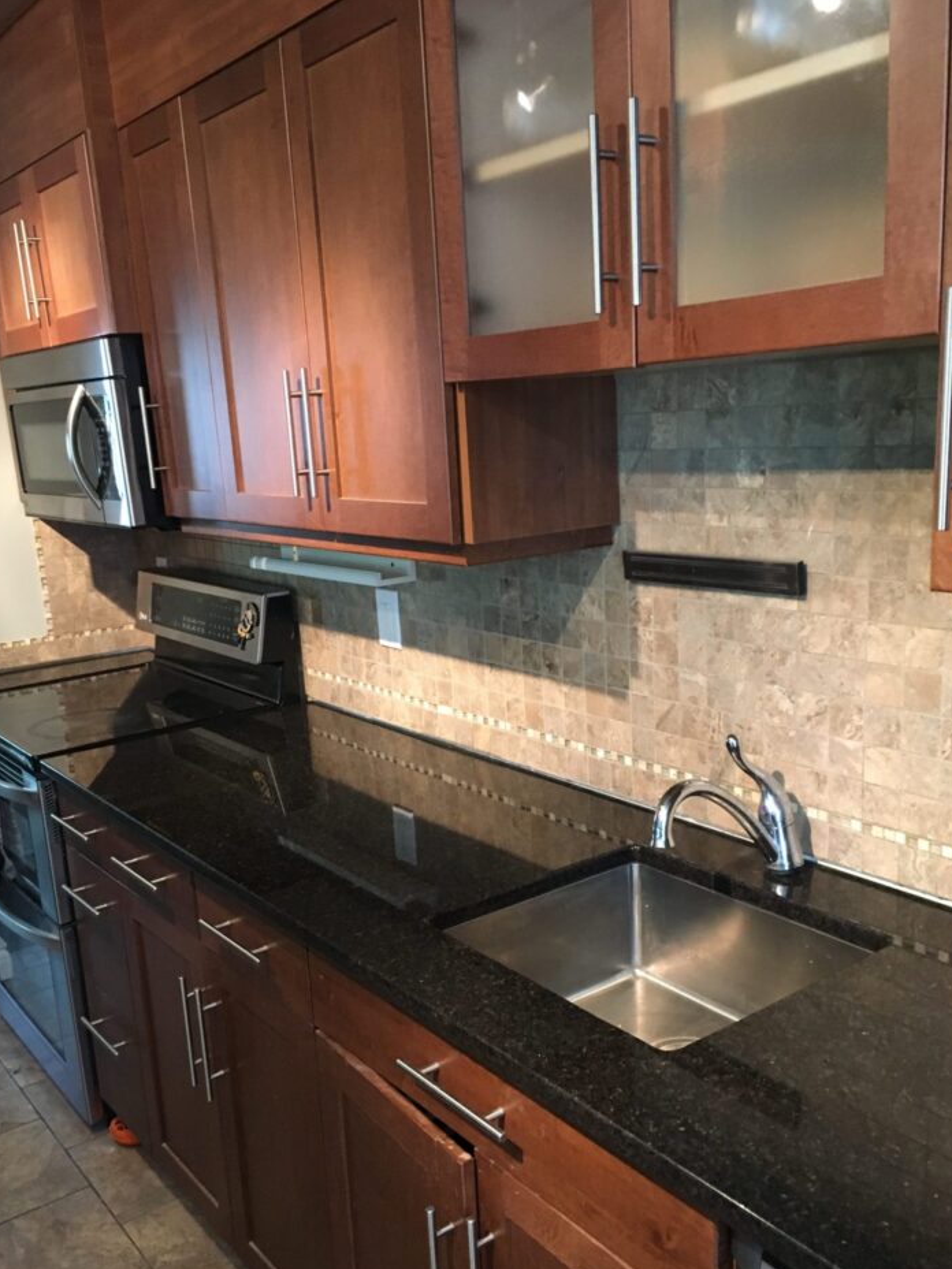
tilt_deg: -17.3
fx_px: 1173
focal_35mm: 32
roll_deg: +3.2
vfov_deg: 56.7
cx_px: 468
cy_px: 696
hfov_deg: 44.2
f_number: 2.2
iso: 200
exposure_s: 1/20
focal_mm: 4.15
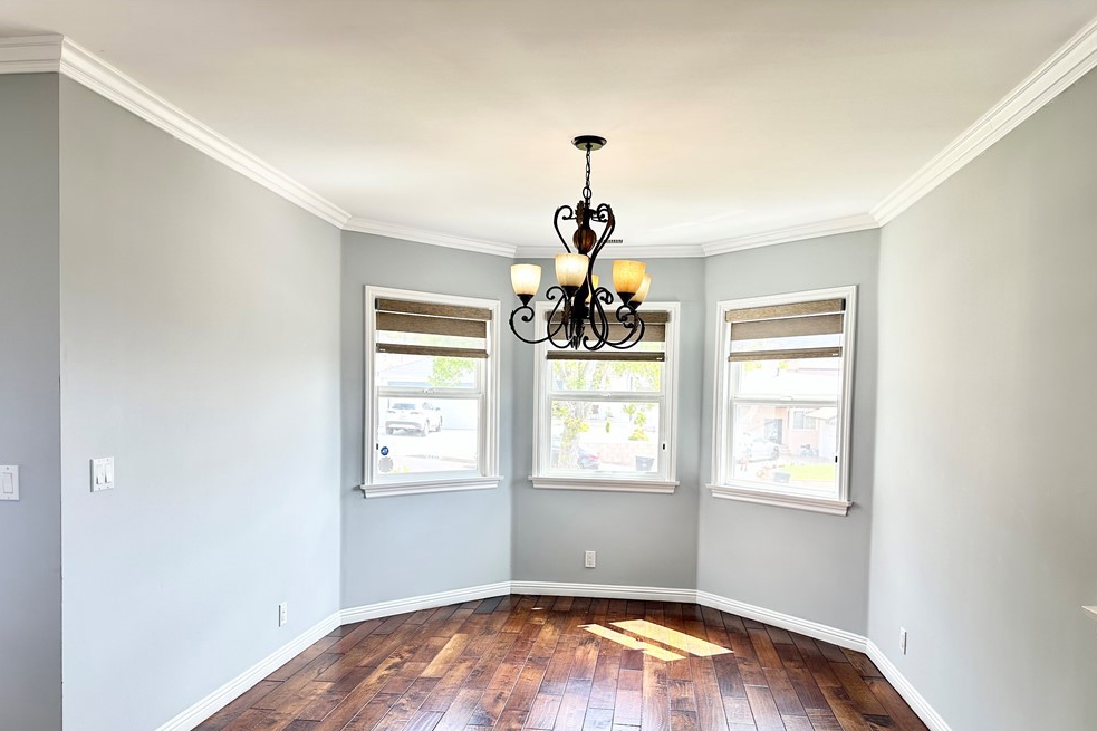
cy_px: 425
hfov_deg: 69.4
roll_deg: -0.9
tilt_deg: -2.2
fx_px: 792
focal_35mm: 26
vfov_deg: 49.3
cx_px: 558
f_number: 1.78
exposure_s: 1/166
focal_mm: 6.86
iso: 100
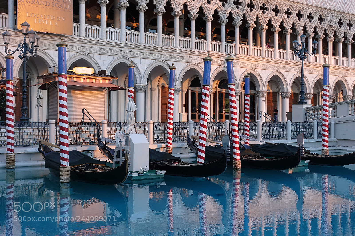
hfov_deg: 40.4
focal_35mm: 49
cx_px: 178
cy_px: 118
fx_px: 483
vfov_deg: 27.5
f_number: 4
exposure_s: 1/80
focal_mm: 18.1
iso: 125
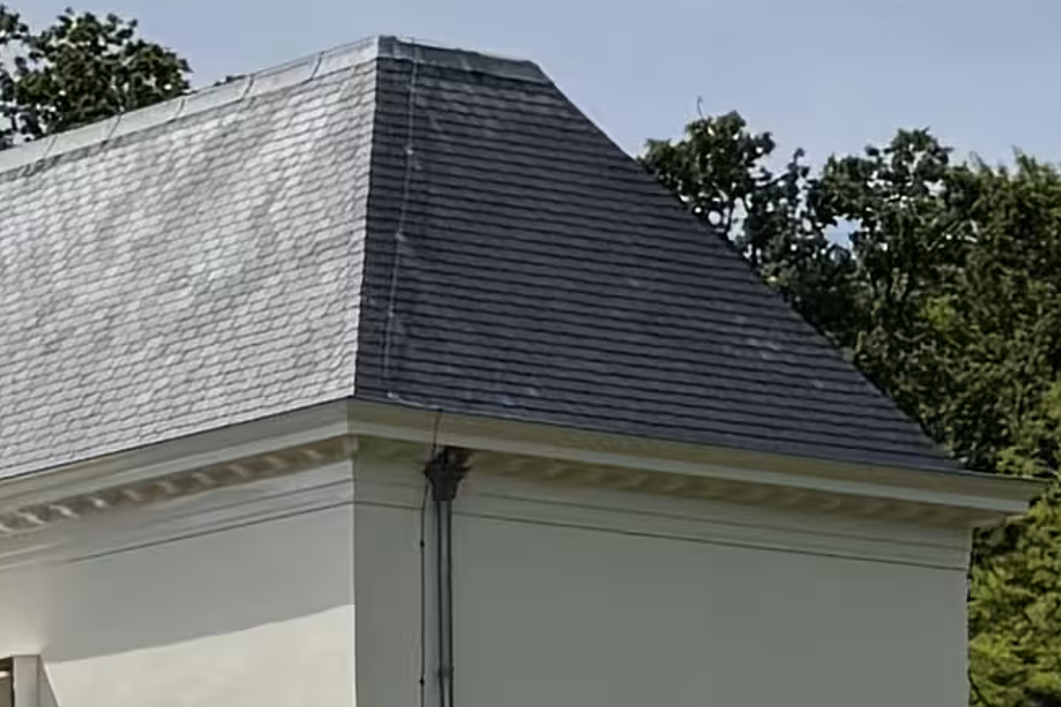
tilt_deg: +2.7
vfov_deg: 6.2
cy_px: 1240
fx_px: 6424
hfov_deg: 9.3
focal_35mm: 218
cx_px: -383
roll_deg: +0.9
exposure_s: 1/9009
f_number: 1.78
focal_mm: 6.76
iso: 80
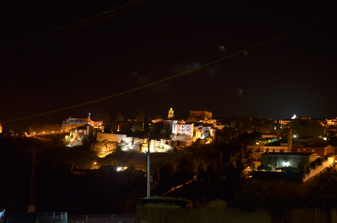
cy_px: 112
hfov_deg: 37.9
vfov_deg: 25.6
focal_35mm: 52
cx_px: 168
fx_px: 490
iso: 1000
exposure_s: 1/15
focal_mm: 35
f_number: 1.8
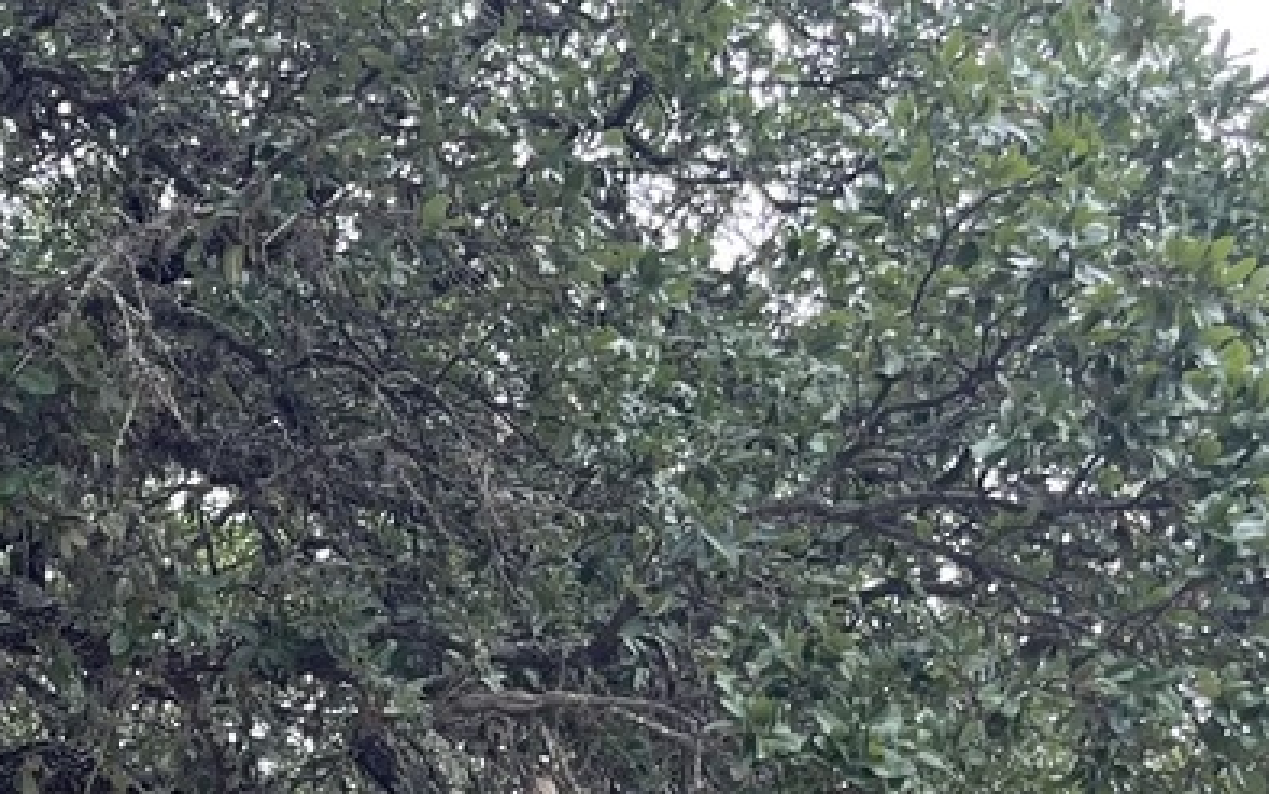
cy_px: 1536
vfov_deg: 12.1
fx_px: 3356
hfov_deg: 19.6
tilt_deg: +3.1
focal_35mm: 97
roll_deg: +0.0
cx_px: -429
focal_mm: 5.1
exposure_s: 1/121
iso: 40
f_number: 1.6
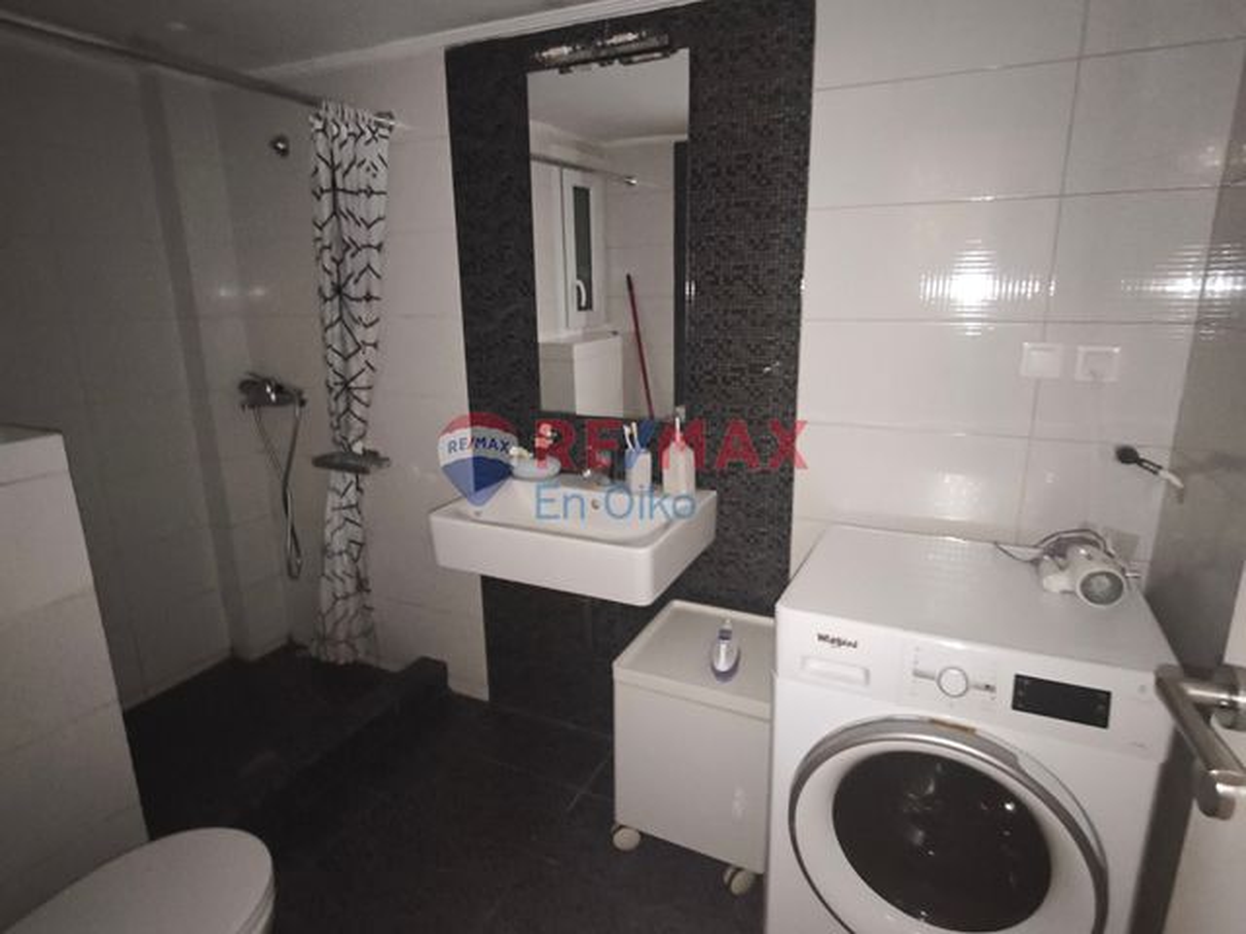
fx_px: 540
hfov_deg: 98.2
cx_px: 623
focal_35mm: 15
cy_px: 467
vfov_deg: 81.7
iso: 1600
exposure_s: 1/20
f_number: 2.2
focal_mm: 1.91
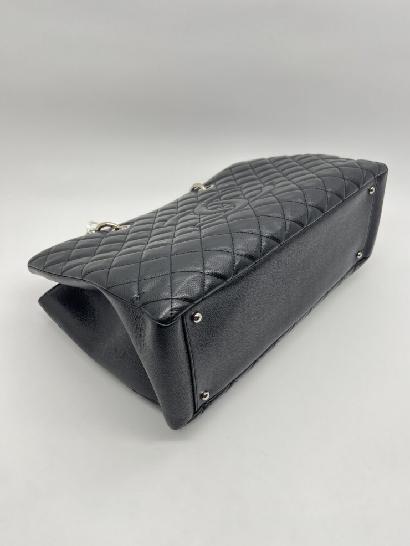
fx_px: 426
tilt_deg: -40.1
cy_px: 278
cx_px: 211
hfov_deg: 51.4
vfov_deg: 65.3
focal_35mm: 27
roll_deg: -3.2
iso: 32
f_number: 1.5
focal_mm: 5.7
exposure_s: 1/100
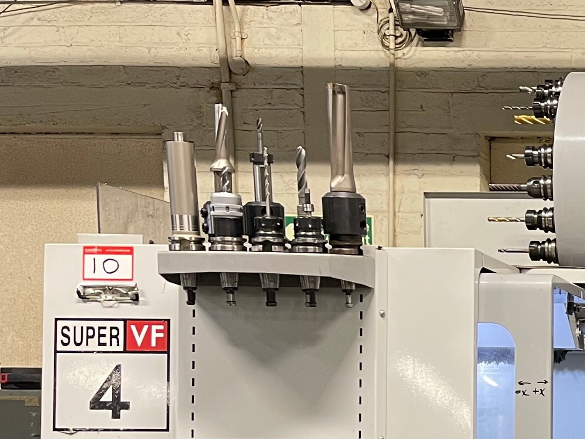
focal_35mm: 78
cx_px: 857
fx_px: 1318
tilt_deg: -4.6
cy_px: 476
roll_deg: +0.0
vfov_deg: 18.2
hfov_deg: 21.4
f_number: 1.6
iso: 160
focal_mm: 5.1
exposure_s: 1/50
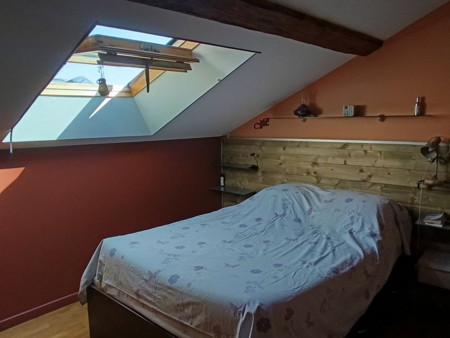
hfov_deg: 94.5
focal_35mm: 16
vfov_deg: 78.1
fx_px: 208
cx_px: 225
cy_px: 169
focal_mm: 1.65
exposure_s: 1/50
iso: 129
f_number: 2.2
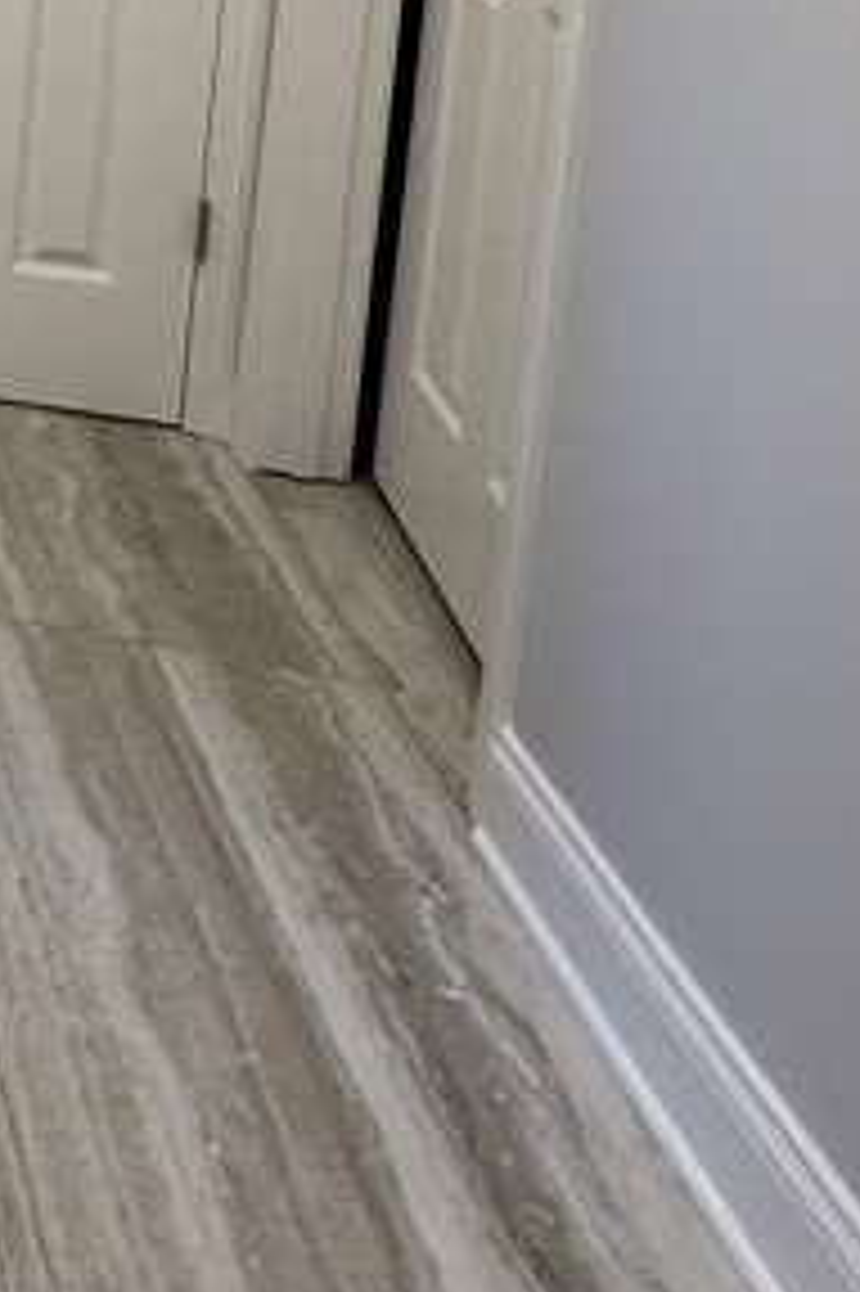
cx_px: -959
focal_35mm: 52
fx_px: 1865
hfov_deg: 17.1
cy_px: -311
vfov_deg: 31.2
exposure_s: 1/120
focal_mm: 2.22
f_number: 2.2
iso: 250
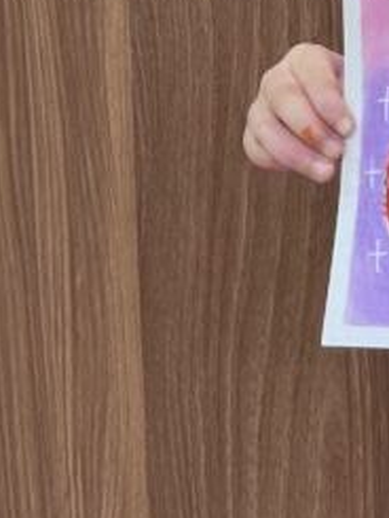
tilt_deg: -1.4
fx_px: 1527
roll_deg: +1.0
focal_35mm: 102
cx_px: 712
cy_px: -362
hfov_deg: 13.1
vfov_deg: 16.6
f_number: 1.6
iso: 64
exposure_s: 1/100
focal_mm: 5.1
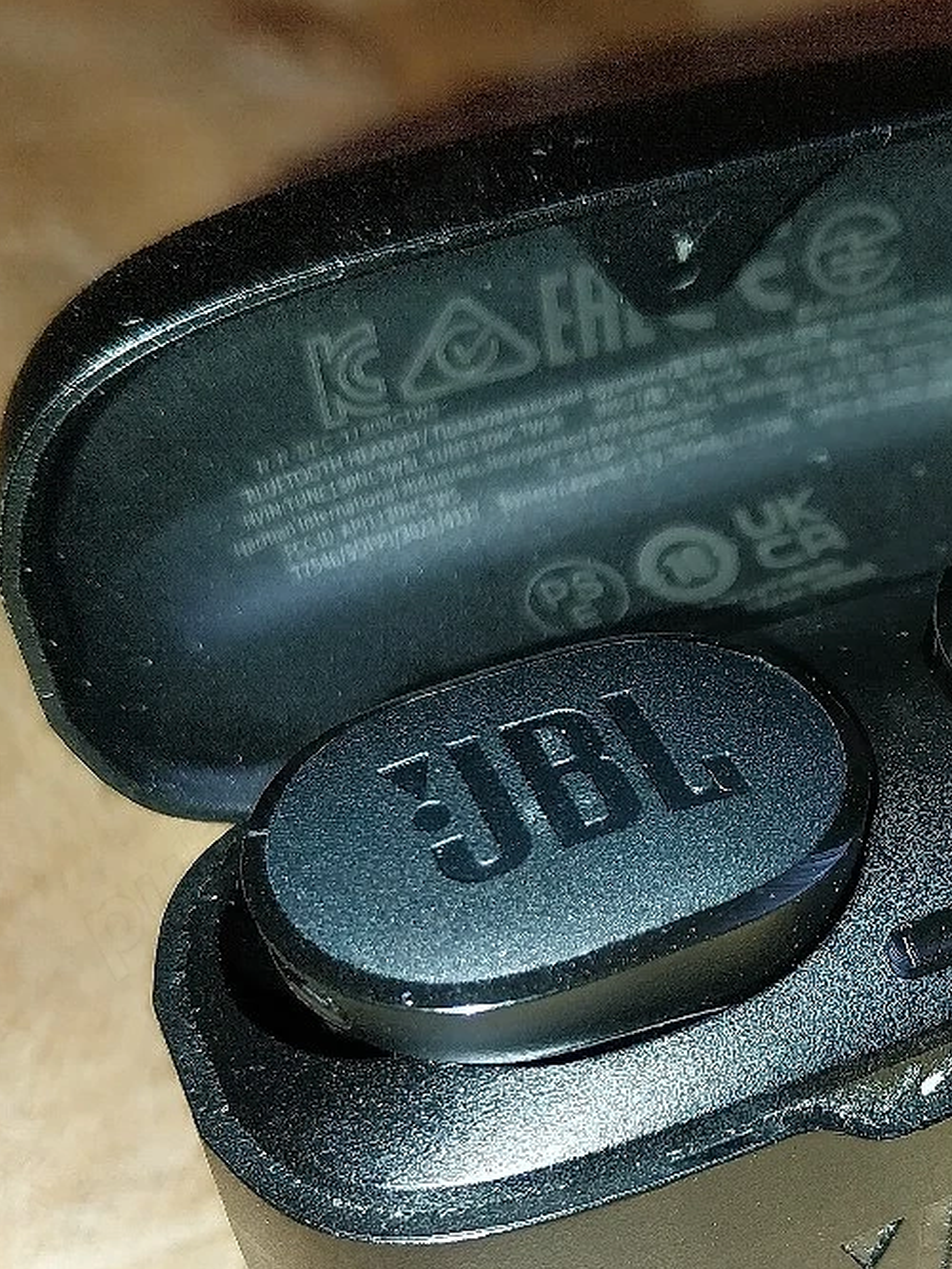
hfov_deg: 26.8
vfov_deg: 36.3
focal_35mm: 52
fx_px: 1906
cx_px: 906
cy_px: 879
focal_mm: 4
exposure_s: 1/60.2
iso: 50
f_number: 1.8
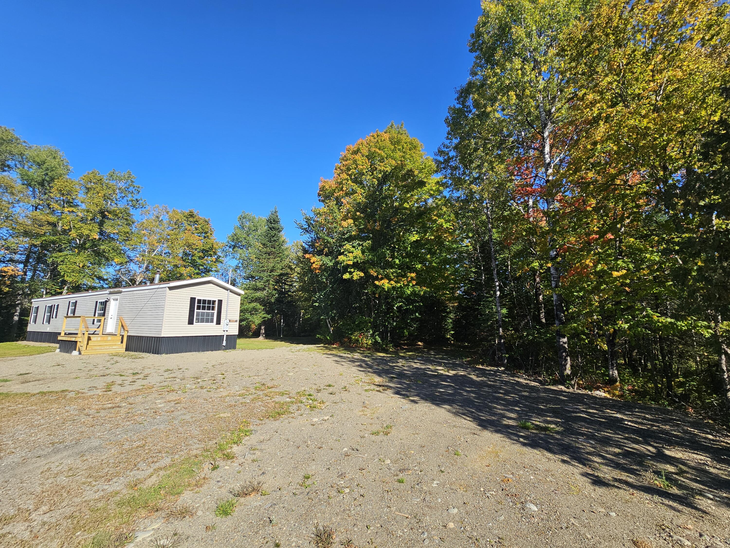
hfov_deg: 106.2
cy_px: 274
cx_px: 365
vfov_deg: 89.9
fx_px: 274
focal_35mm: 13
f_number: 2.2
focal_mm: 2.2
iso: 50
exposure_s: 1/1384
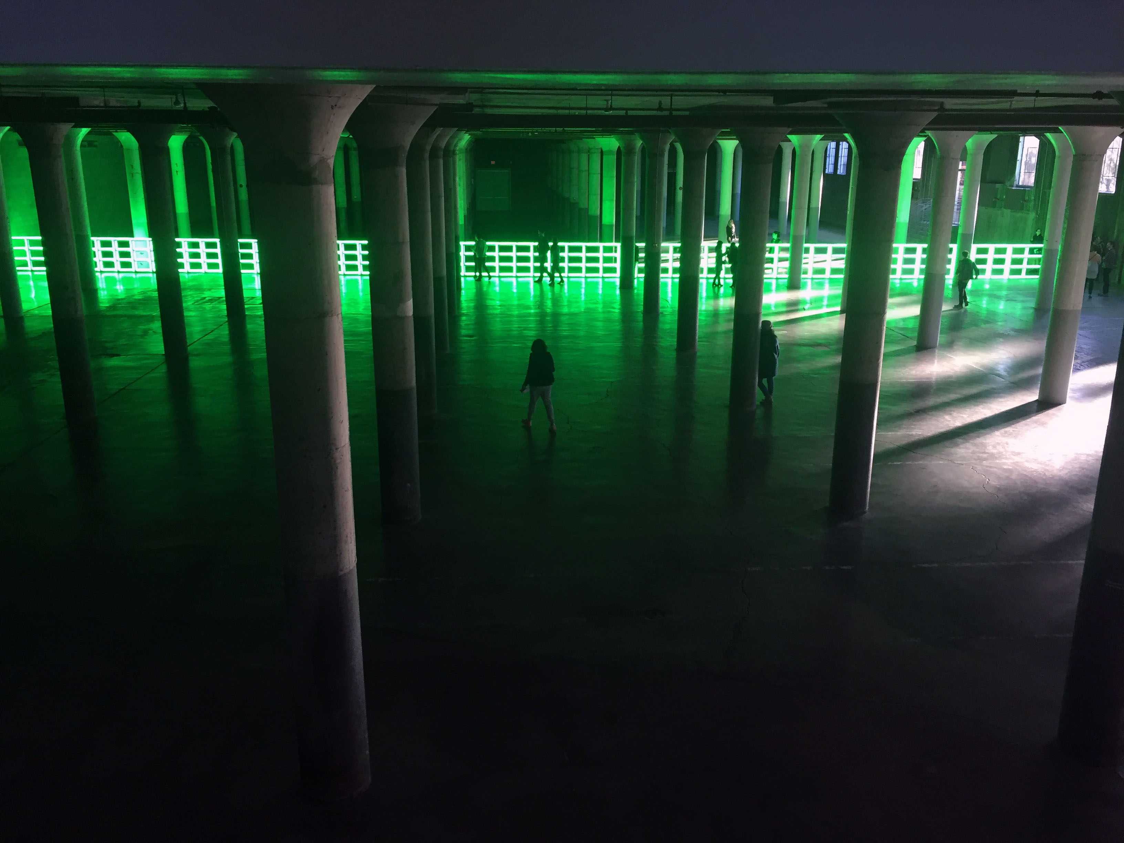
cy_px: 422
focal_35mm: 29
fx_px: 942
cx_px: 562
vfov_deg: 48.2
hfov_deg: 61.7
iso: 50
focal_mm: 4.15
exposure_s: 1/30
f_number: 2.2
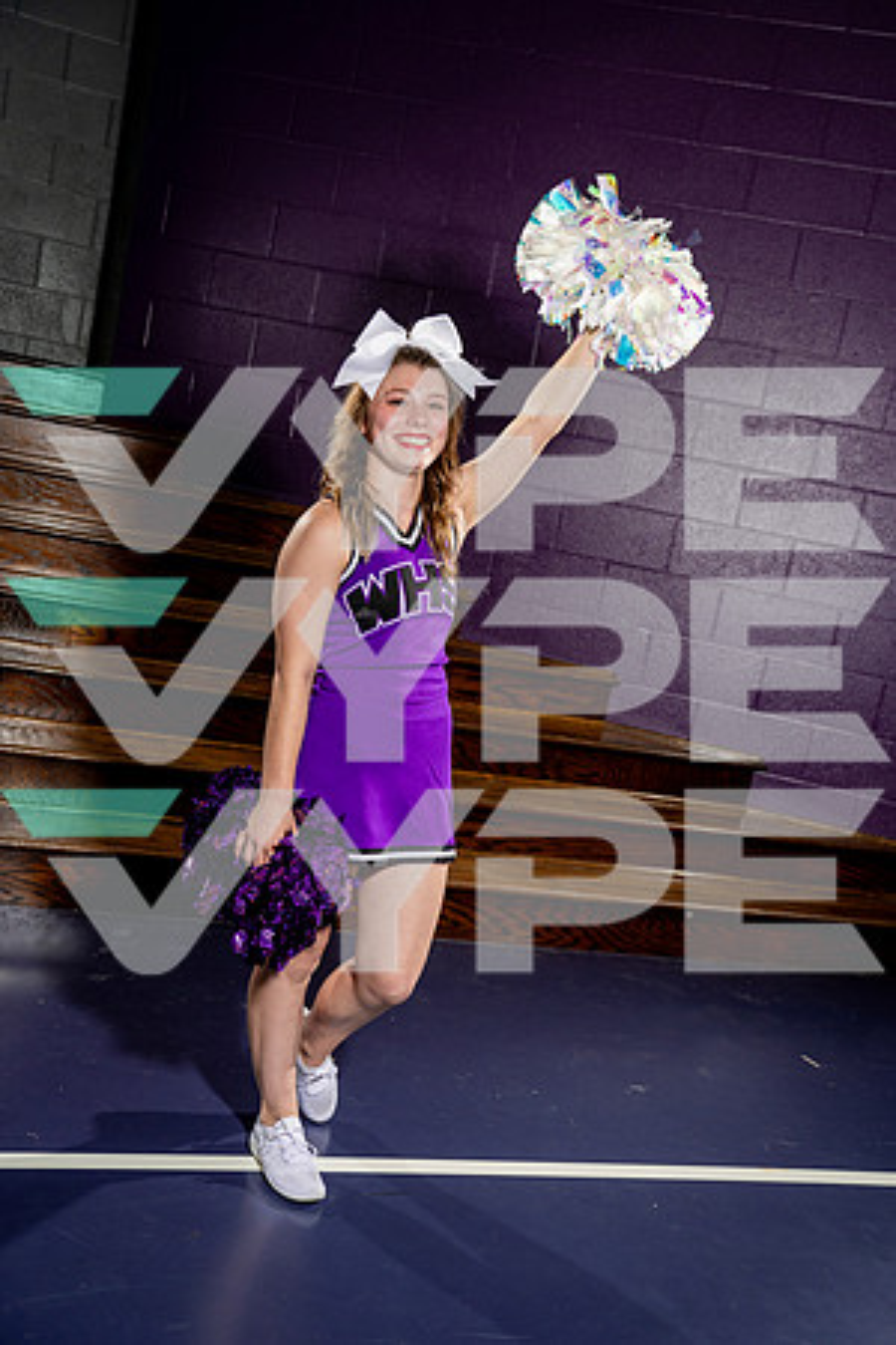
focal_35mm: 38
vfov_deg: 50.7
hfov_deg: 35.1
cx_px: 448
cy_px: 672
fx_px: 1419
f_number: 4
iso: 250
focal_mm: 38
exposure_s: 1/250
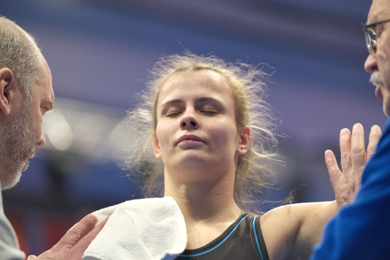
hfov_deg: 18.1
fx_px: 1224
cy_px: 130
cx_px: 195
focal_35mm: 113
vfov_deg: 12.1
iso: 1600
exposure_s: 1/400
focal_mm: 75
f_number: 1.2
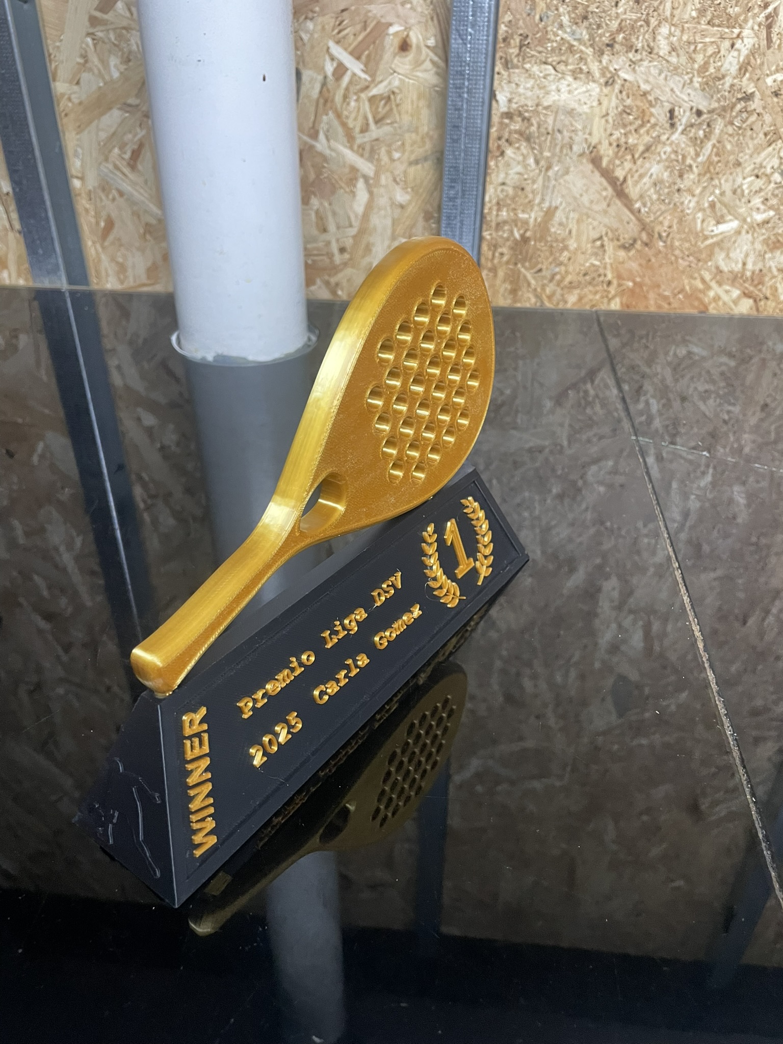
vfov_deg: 67.3
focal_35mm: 26
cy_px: 522
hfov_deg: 53.1
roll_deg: -0.7
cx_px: 392
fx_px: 784
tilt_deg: -31.7
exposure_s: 1/50
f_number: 1.6
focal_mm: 4.2
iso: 400
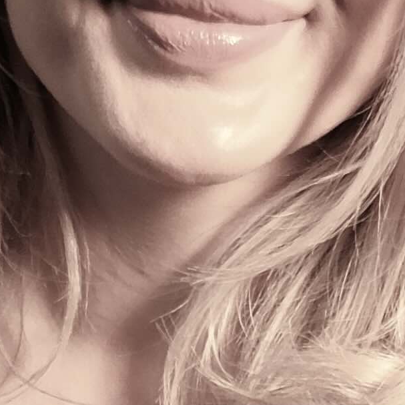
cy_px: 436
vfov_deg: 2.1
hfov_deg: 2.1
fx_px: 10920
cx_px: -305
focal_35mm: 825
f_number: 1.2
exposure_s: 1/125
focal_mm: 56
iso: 320
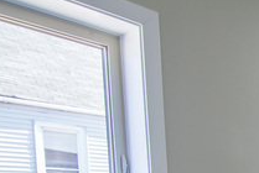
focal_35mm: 55
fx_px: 396
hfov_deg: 27.7
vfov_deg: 21.6
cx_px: 364
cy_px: 240
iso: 200
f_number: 2.8
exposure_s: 1/125
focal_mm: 12
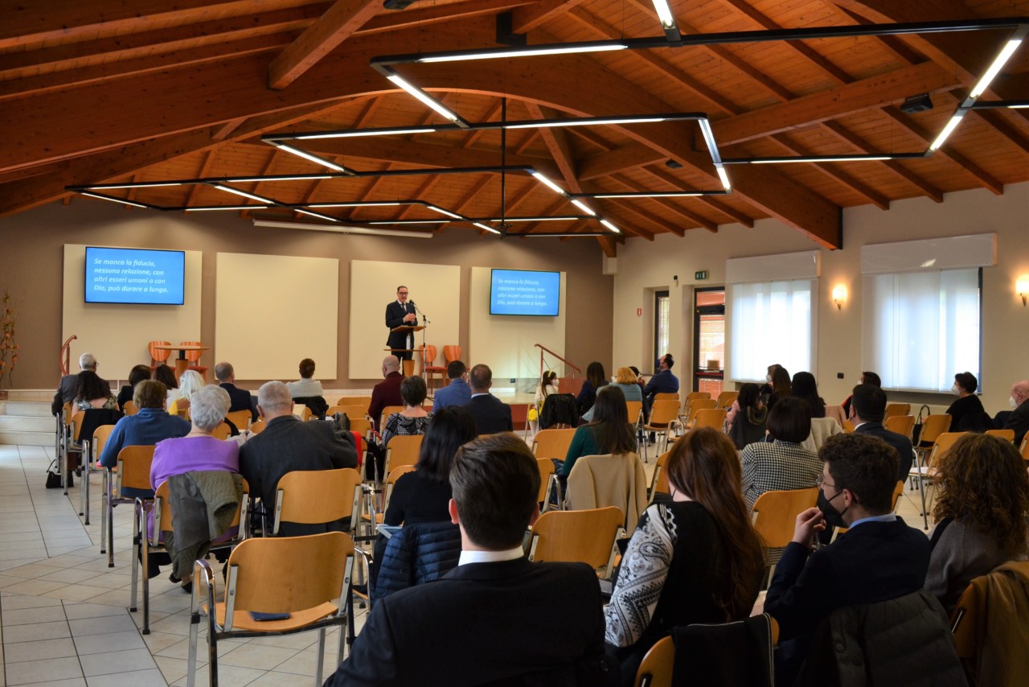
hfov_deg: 57.2
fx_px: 943
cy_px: 344
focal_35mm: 33
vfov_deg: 40.0
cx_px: 514
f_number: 7.1
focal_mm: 22
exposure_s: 1/30
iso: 400
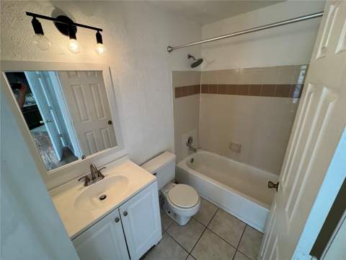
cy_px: 130
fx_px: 140
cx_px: 173
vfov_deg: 85.7
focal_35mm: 14
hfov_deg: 102.1
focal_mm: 2.22
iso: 250
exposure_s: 1/60
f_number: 2.2
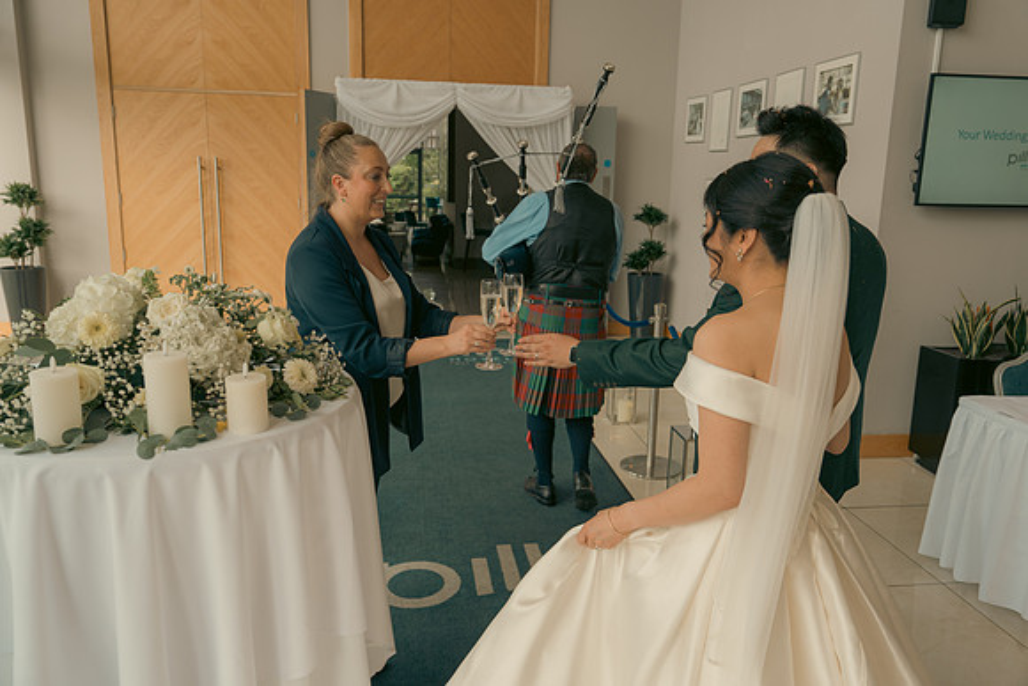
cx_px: 514
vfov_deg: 48.0
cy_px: 343
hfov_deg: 67.4
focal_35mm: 27
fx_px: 771
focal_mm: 27
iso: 200
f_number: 3.5
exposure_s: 1/160
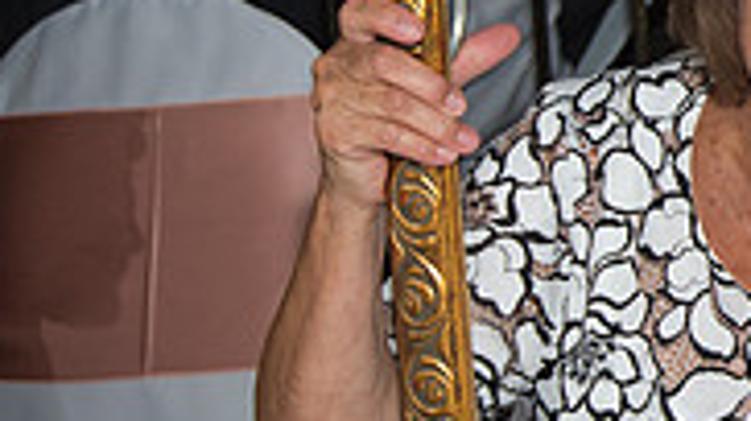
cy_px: 27
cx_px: 1294
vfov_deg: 8.9
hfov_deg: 14.3
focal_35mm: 135
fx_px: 2686
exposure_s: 1/125
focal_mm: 35
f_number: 5.6
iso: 800
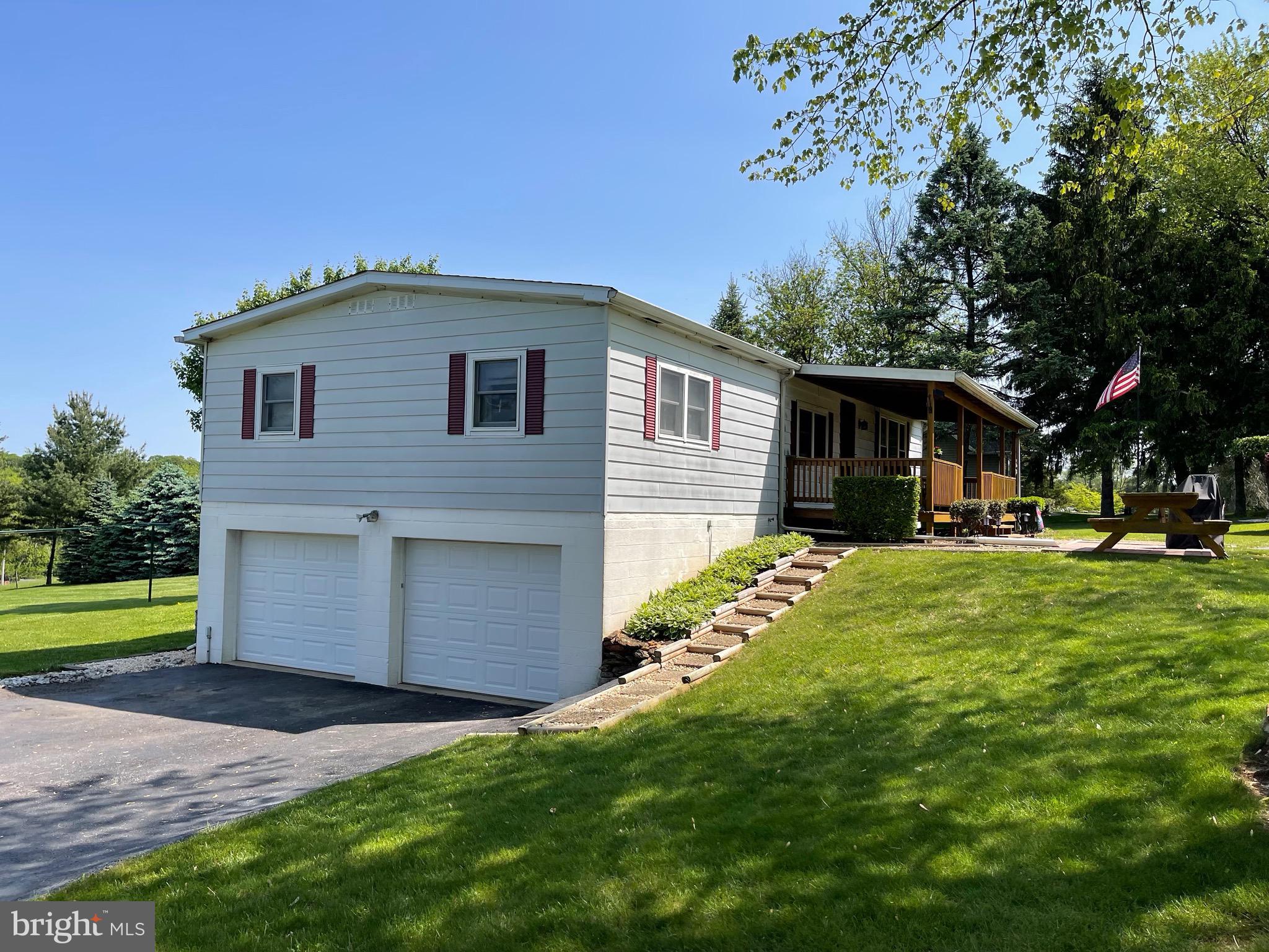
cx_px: 634
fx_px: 953
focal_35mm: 26
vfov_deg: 53.1
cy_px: 476
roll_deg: -0.7
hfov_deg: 67.3
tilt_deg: +1.2
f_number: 1.6
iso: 32
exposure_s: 1/2660
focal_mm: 5.1
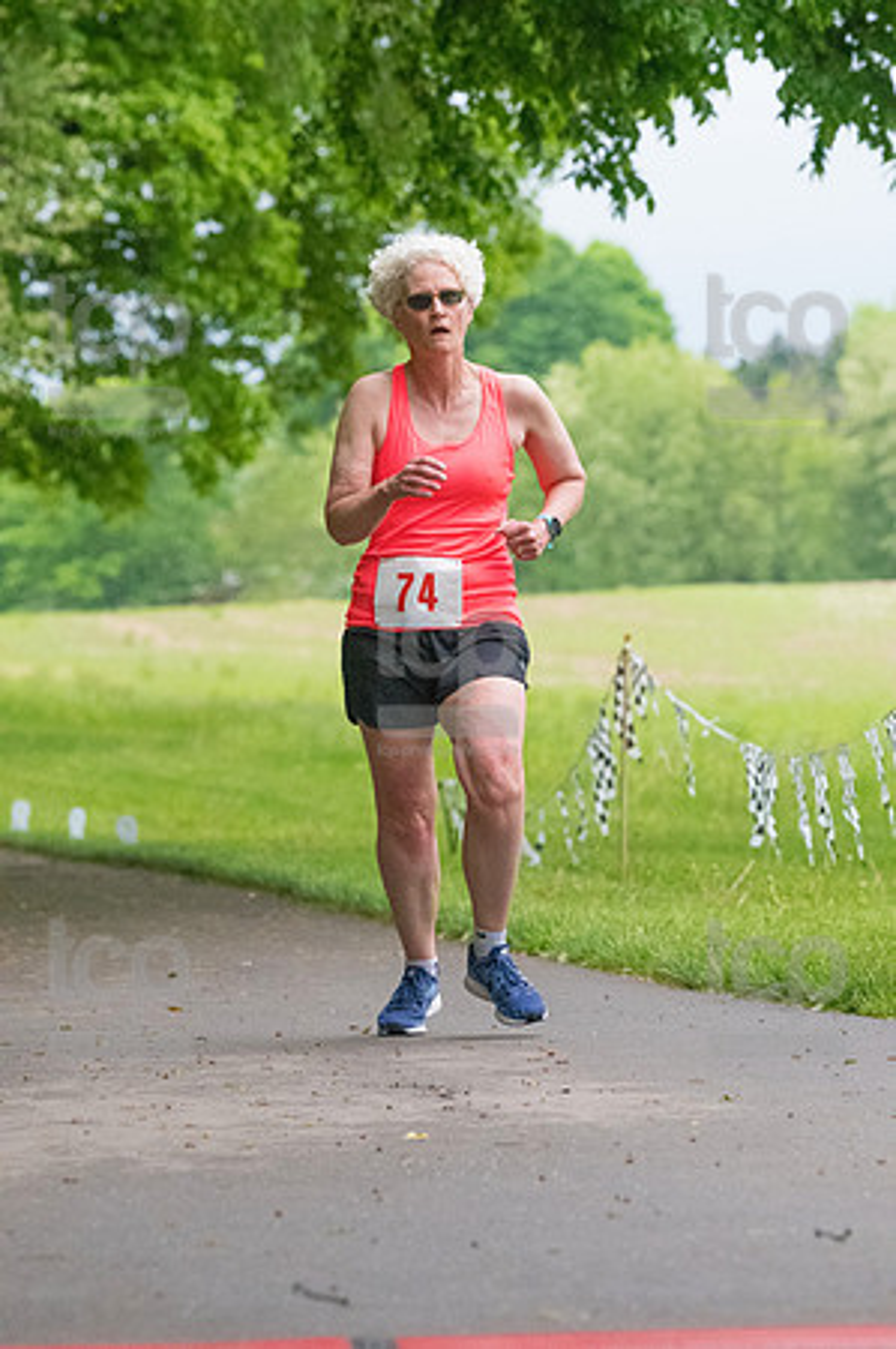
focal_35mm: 240
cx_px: 448
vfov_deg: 8.6
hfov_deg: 5.7
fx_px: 8980
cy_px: 674
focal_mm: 160
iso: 6400
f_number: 5.6
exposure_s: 1/1250
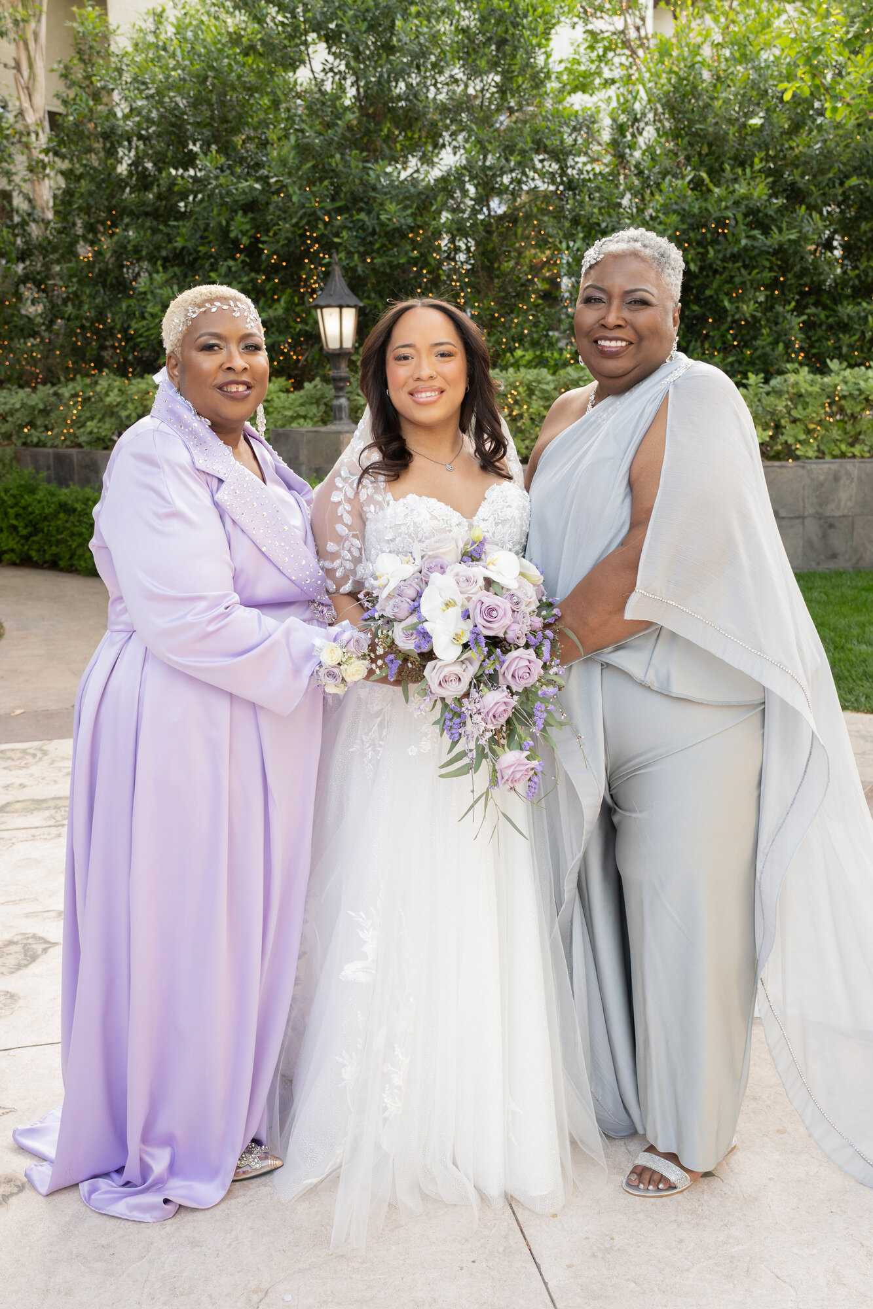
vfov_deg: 51.3
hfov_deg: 35.5
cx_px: 436
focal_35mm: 38
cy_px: 654
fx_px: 1364
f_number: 3.5
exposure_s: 1/200
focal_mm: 25
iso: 400
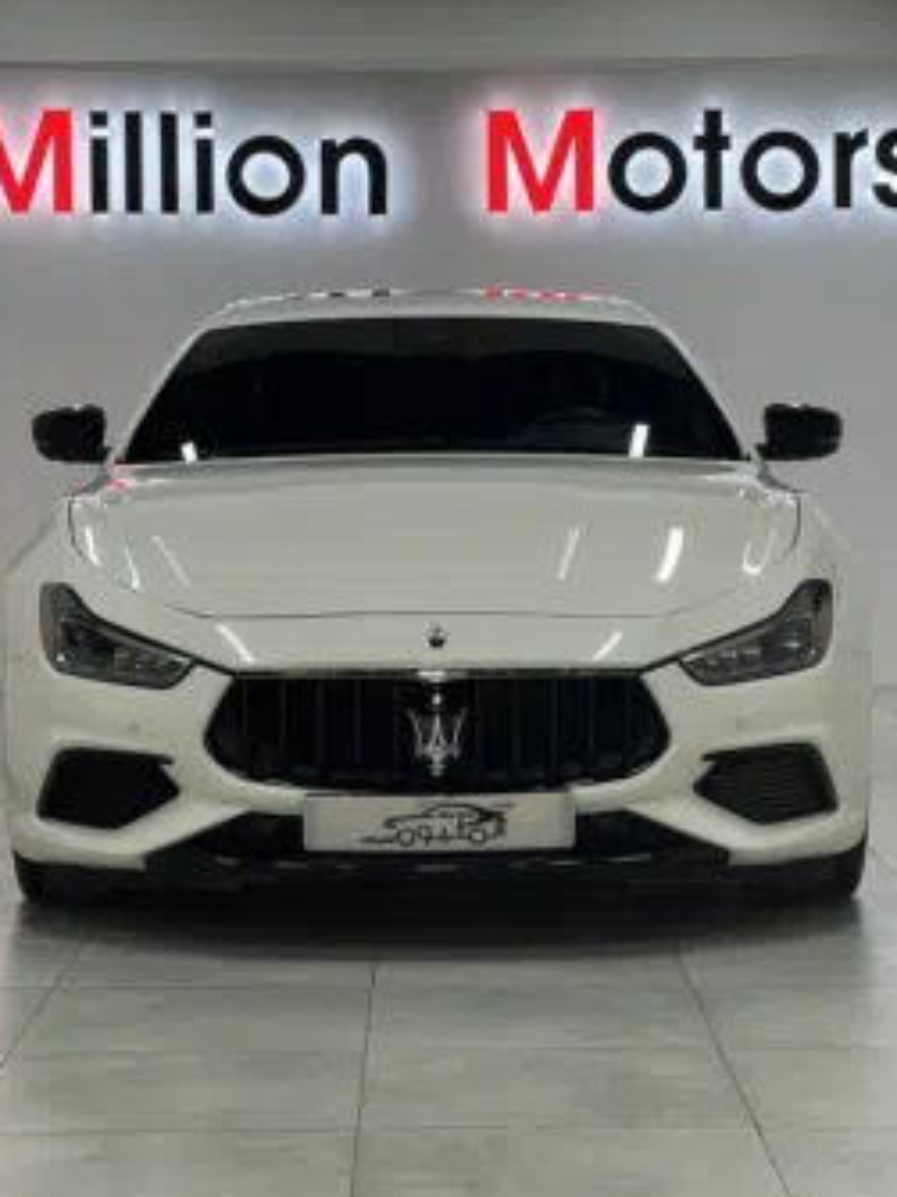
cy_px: 622
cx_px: 443
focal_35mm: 92
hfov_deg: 16.1
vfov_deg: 21.3
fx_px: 3181
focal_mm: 9
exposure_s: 1/50
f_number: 2.8
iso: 200
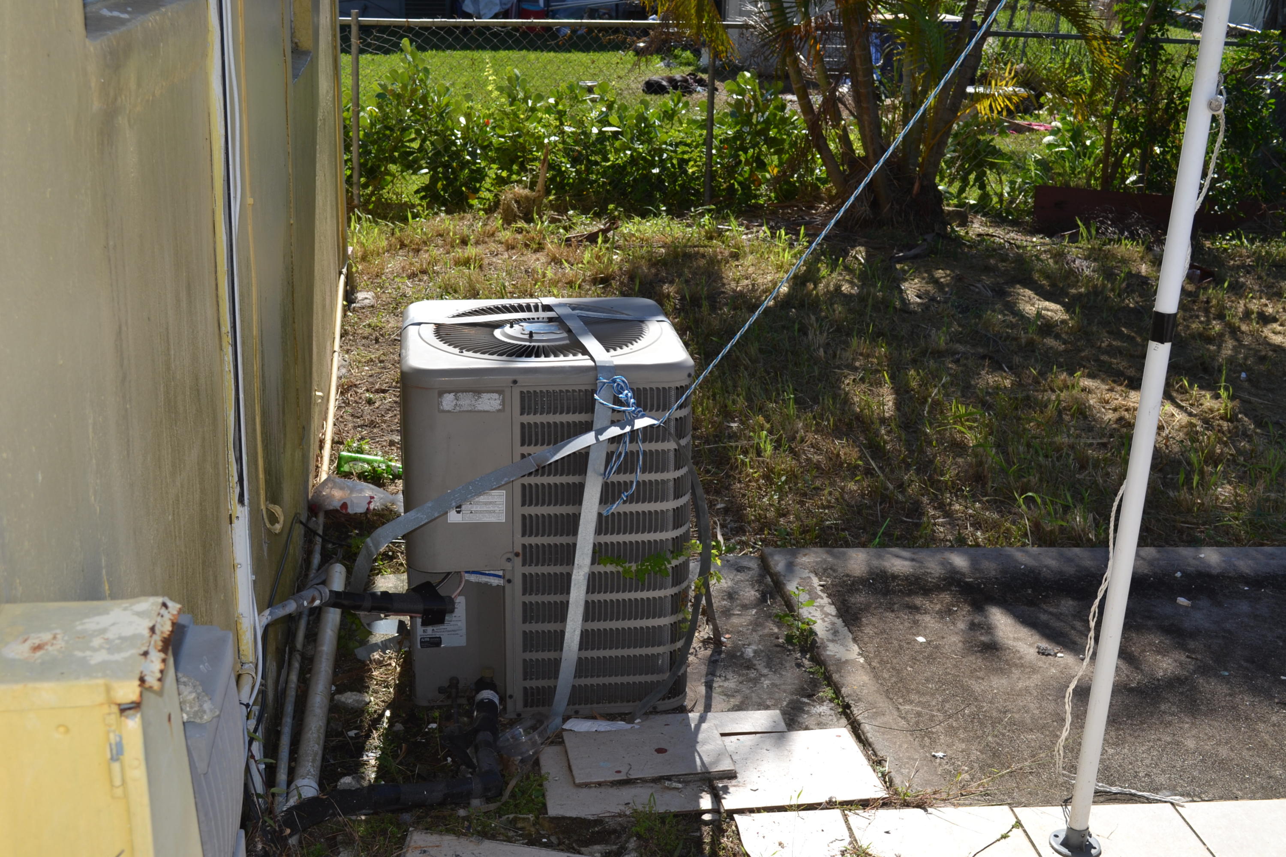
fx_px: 1554
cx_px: 643
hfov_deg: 45.0
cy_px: 428
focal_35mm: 44
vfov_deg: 30.8
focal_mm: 29
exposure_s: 1/200
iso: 100
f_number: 8
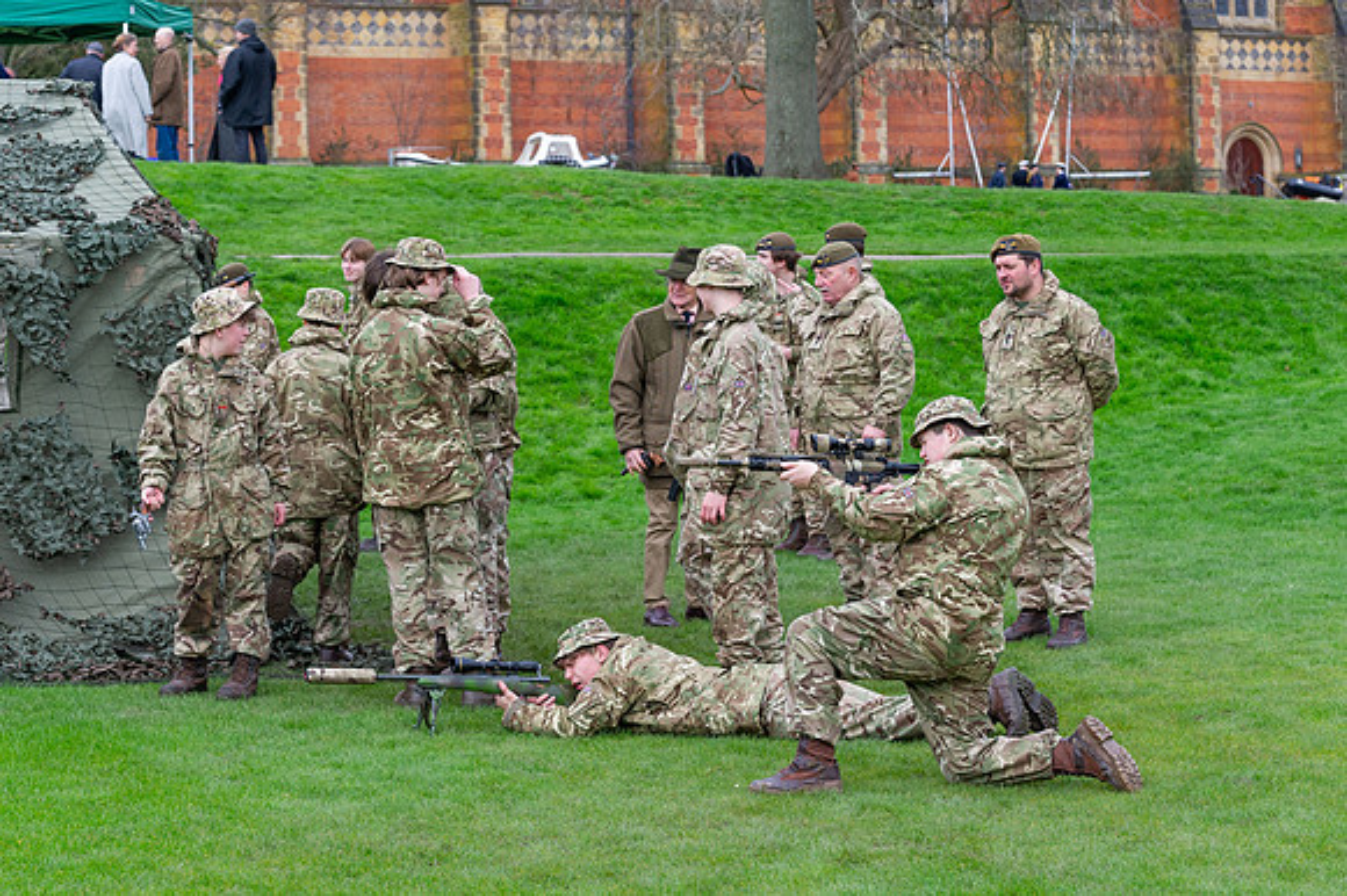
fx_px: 3867
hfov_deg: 19.8
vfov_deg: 13.2
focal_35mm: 103
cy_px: 465
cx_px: 670
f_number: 7.1
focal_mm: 90
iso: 800
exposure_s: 1/250
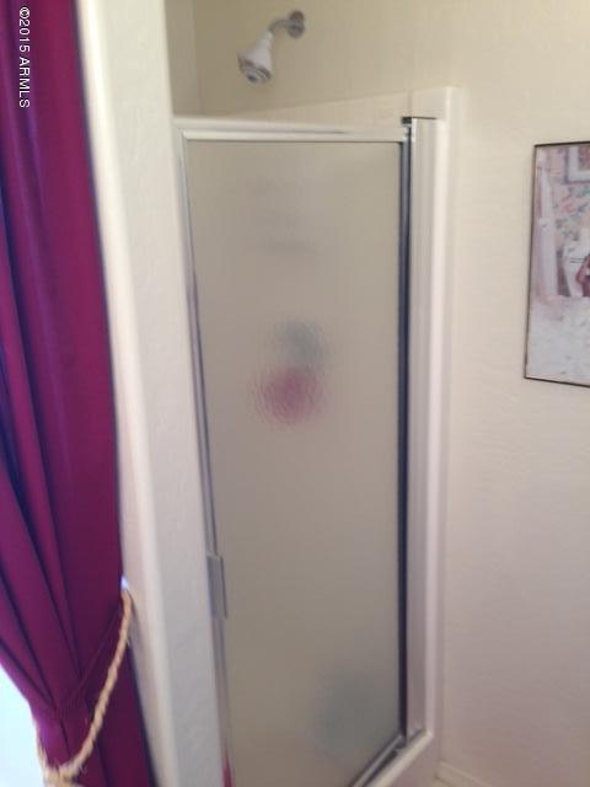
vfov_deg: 55.4
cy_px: 394
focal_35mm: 33
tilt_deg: -15.2
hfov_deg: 42.9
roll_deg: +1.3
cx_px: 295
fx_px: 750
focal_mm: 4.12
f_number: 2.4
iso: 50
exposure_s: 1/24
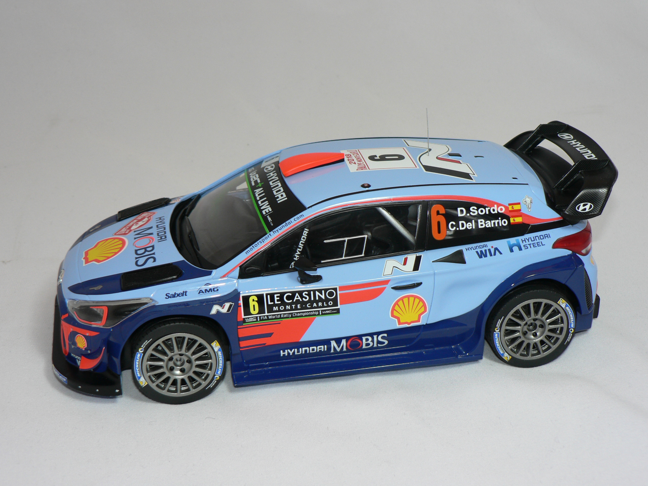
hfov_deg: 32.7
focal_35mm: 59
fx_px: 1104
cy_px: 243
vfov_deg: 24.8
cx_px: 324
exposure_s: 1/60
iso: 80
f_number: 3.2
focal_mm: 9.9
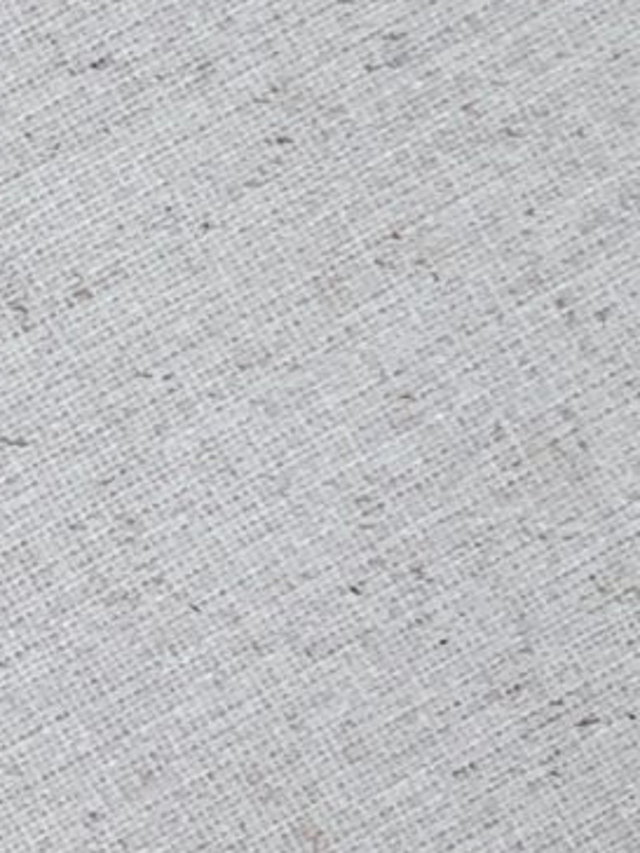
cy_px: -548
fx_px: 4511
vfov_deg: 10.3
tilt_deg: -83.8
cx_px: -1273
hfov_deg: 7.2
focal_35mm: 183
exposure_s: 1/433
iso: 25
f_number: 1.8
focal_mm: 4.25
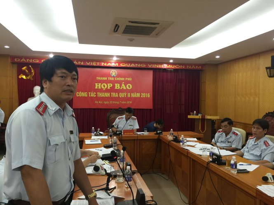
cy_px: 102
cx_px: 137
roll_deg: -1.4
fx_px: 229
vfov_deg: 48.2
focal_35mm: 29
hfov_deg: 61.7
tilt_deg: -1.2
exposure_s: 1/17
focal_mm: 4.15
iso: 64
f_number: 2.2
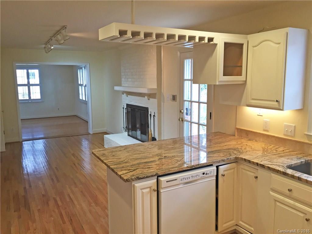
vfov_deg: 48.2
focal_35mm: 29
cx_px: 156
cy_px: 117
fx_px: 261
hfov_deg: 61.7
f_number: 2.2
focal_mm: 4.15
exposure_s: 1/30
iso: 40
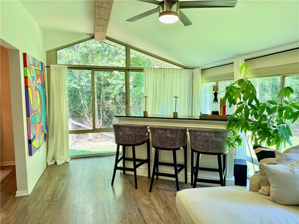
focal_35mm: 24
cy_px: 112
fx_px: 207
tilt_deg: -4.7
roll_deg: -0.3
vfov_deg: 56.8
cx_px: 150
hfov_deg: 71.6
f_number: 1.78
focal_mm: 6.76
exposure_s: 1/120
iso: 200
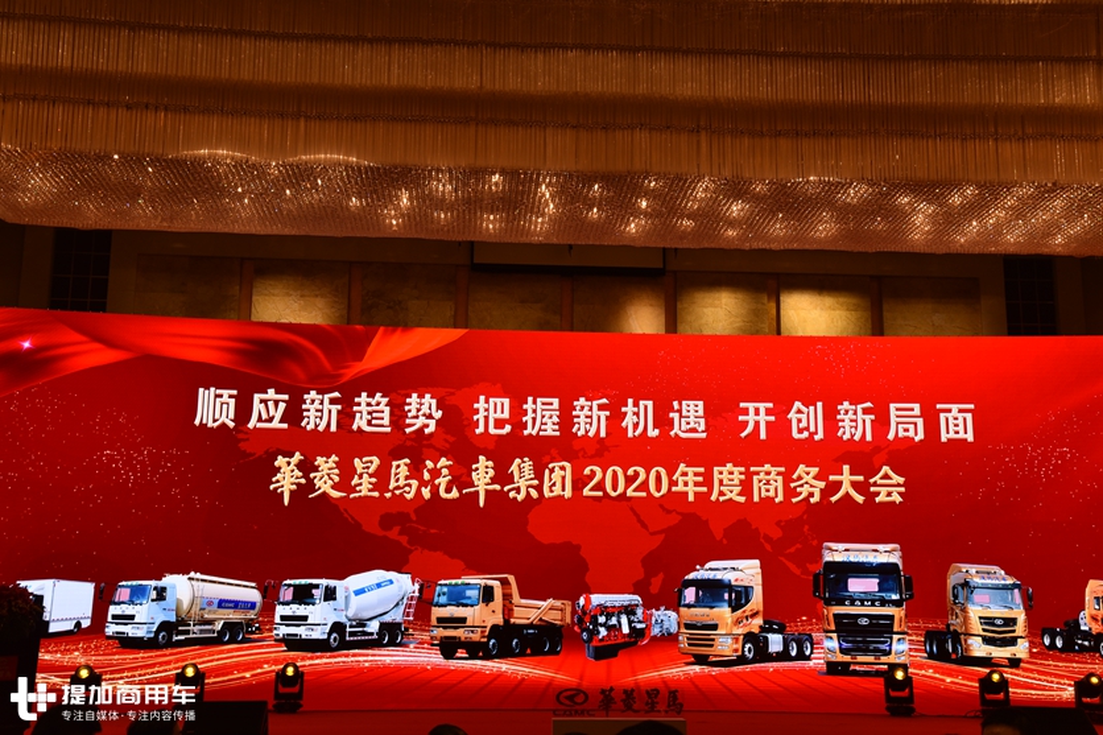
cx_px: 552
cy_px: 368
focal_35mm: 40
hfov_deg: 48.5
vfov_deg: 33.4
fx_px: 1225
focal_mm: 40
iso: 400
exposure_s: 1/125
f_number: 5.6
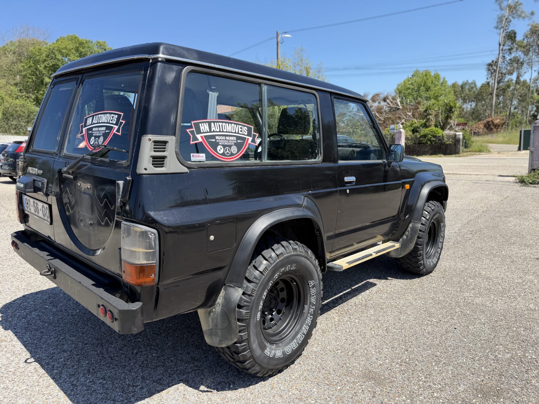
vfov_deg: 56.8
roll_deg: +2.0
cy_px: 202
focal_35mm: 24
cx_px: 270
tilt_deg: -8.3
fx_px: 374
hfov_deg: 71.6
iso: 80
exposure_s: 1/2053
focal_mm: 6.76
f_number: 1.78
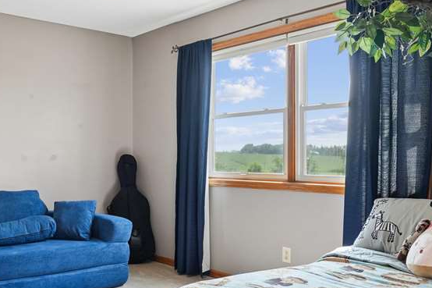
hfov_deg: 50.0
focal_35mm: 37
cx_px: 115
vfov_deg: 35.9
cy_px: 158
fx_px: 444
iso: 800
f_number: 9
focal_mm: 16
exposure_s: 1/80
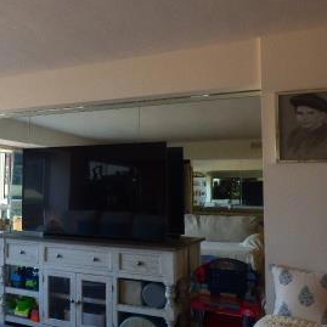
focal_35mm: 42
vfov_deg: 40.0
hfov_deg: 36.7
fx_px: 449
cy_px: 157
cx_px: 16
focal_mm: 3.58
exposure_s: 1/60
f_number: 2.8
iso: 160
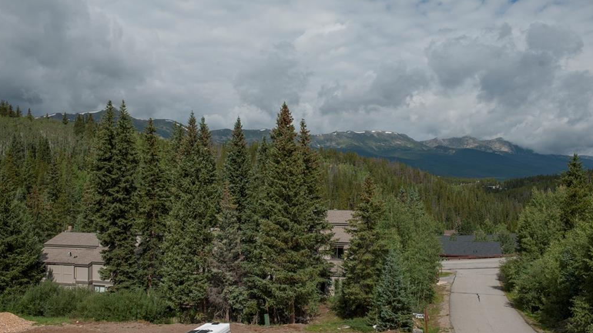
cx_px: 297
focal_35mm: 34
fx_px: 534
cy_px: 176
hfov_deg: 58.0
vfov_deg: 34.6
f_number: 7.1
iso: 250
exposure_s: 1/1250
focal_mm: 32
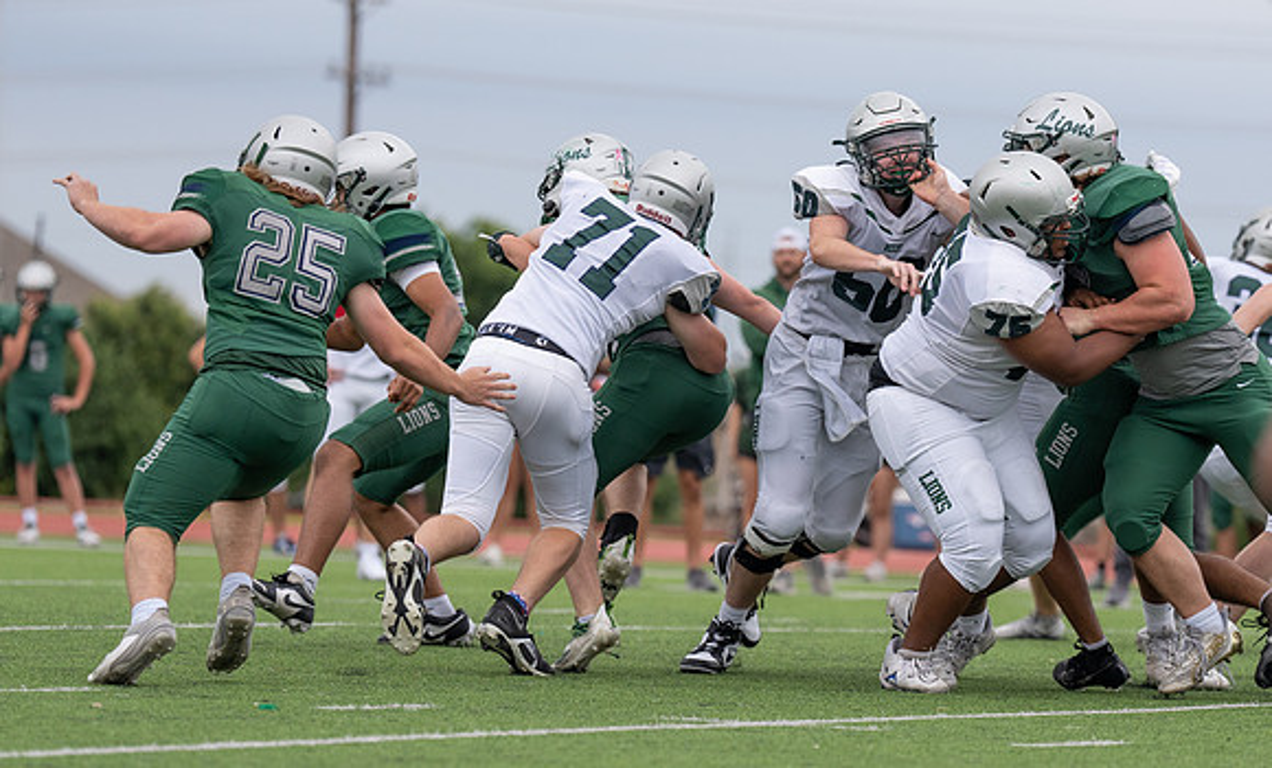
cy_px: 458
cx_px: 853
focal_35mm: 261
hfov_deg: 8.1
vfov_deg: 4.9
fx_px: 8964
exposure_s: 1/1250
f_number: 2.8
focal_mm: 151
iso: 250
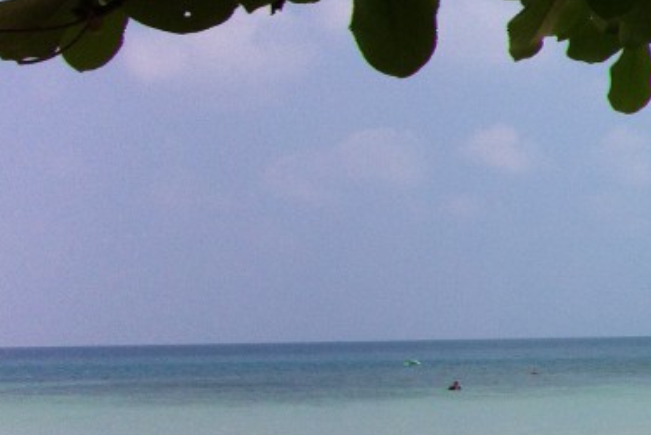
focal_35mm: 99
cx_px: 874
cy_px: 329
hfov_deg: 18.9
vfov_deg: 13.8
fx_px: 1791
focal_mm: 3.85
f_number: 2.8
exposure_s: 1/2320
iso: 80
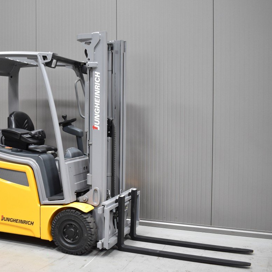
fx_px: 418
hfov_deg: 35.2
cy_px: 139
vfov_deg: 36.1
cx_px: 65
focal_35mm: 47
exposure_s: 1/40
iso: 1250
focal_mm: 24
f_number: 4.5
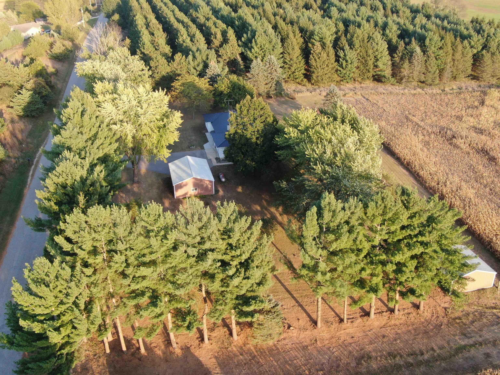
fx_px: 520
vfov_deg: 39.7
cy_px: 188
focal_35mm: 36
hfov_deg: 51.4
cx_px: 250
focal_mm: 6.08
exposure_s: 1/100
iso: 100
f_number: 3.3
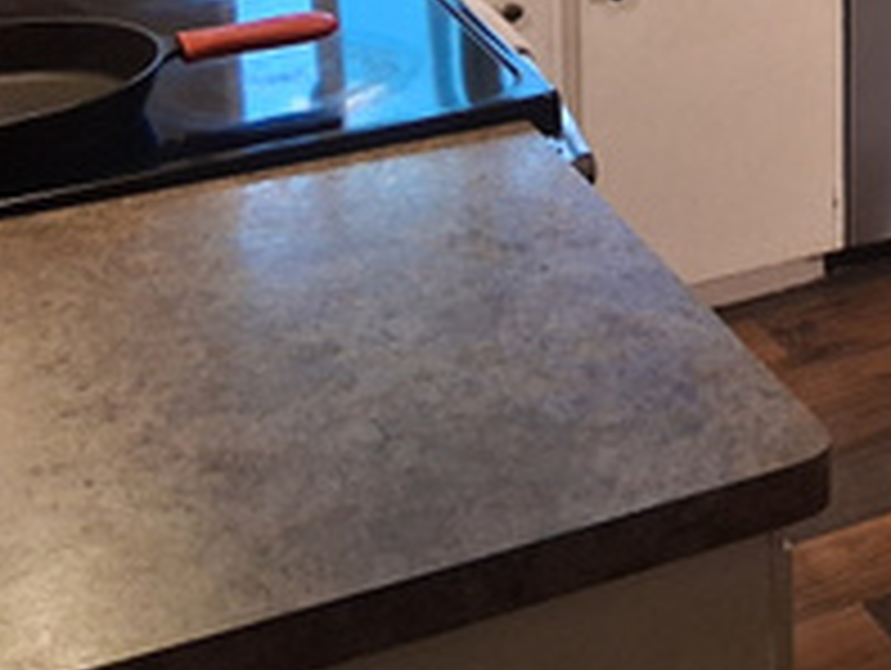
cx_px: 1053
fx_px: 2165
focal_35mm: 84
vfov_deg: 16.1
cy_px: -342
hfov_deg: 21.7
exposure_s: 1/60
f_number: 1.8
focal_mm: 3.98
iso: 250
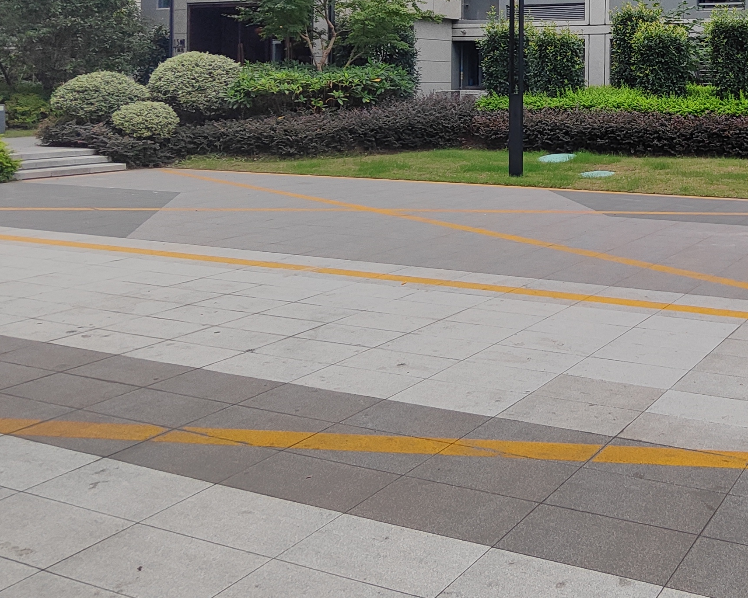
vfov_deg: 37.1
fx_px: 841
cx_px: 685
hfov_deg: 43.4
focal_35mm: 38
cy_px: 84
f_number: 2.4
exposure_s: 1/455
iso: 50
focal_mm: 2.13
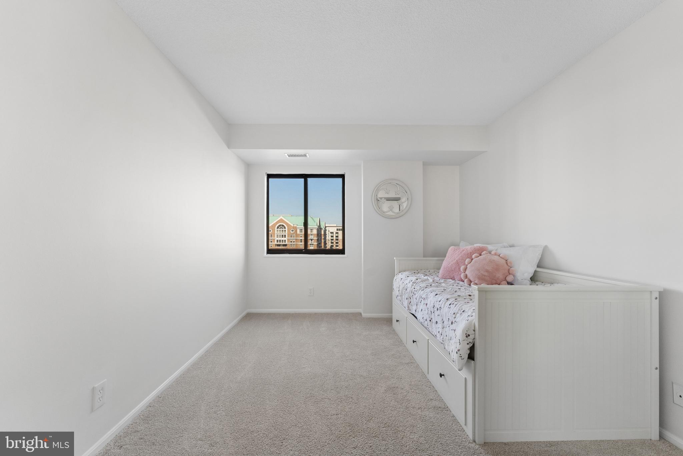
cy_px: 228
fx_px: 288
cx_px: 342
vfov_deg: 76.6
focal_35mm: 15
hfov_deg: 99.7
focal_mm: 15.2
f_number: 7.1
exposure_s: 1/200
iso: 1250
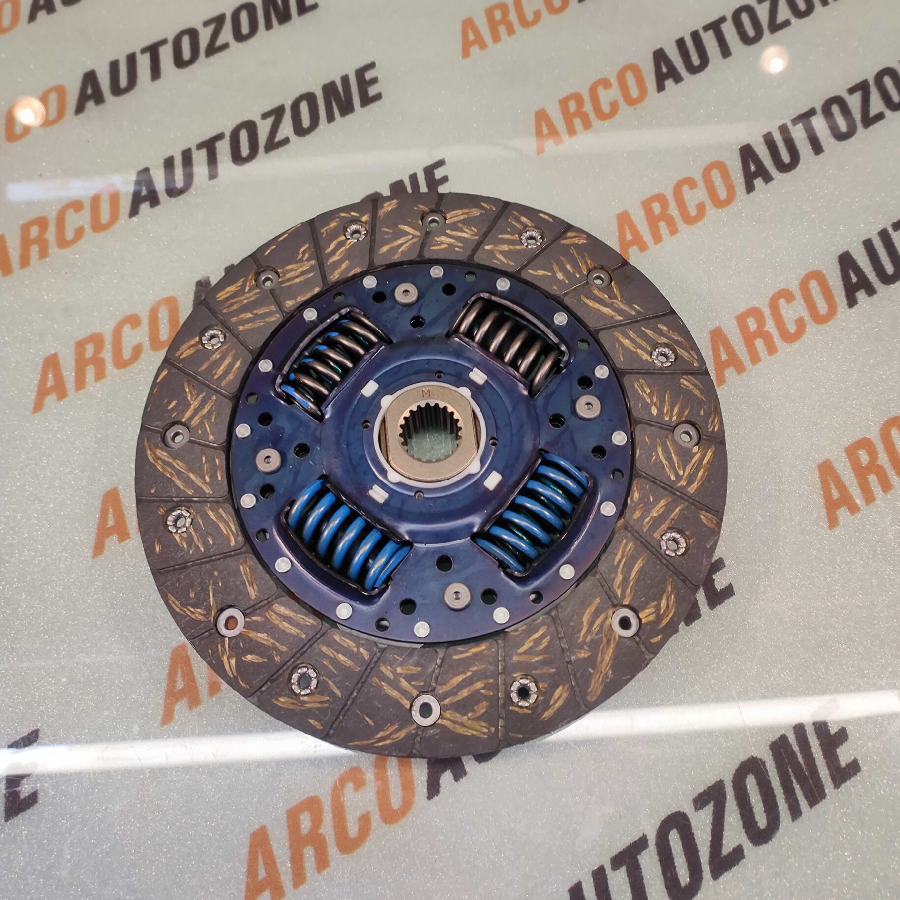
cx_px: 448
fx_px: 618
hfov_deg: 72.1
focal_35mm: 21
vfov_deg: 70.8
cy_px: 329
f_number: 1.79
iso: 101
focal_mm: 4.74
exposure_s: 1/33
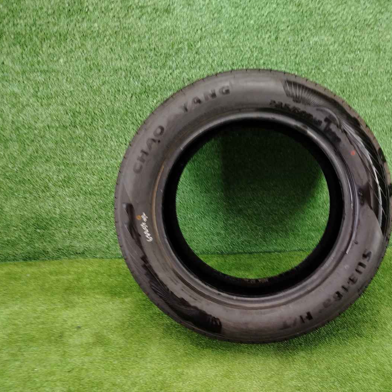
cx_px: 241
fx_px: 372
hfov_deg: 55.1
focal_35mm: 29
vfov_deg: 55.6
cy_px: 195
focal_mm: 5.25
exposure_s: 1/33
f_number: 1.75
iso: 556
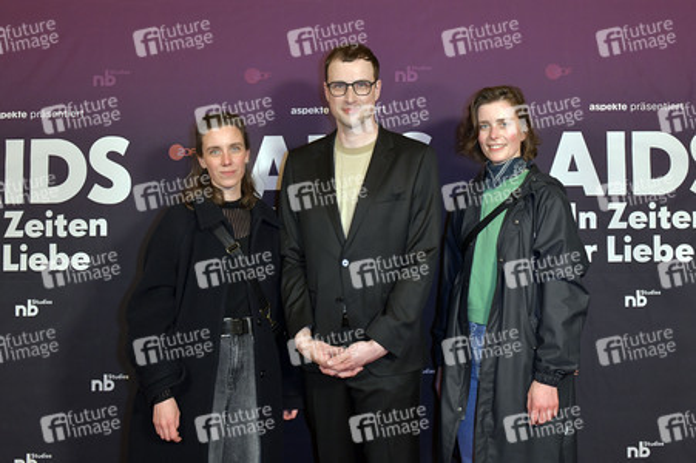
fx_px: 599
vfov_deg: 42.3
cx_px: 348
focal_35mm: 31
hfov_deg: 60.3
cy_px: 232
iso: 2000
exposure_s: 1/200
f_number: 6.3
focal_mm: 31
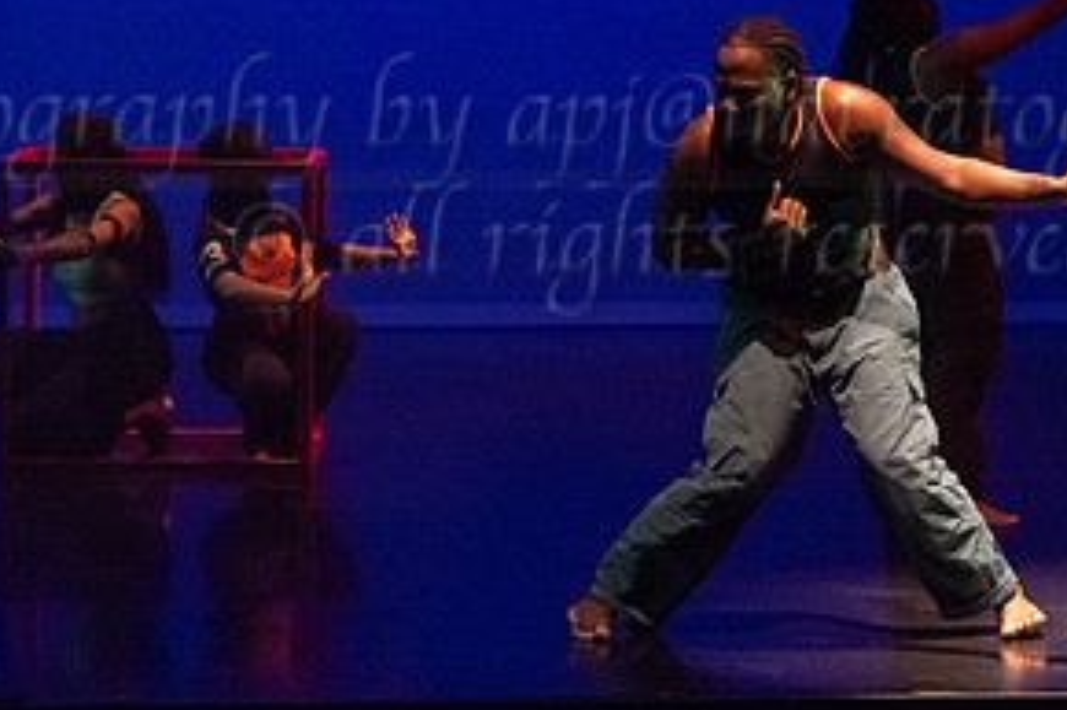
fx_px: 5184
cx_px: 810
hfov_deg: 11.7
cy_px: 293
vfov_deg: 7.8
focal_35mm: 175
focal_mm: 75
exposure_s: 1/400
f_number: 4
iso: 4000
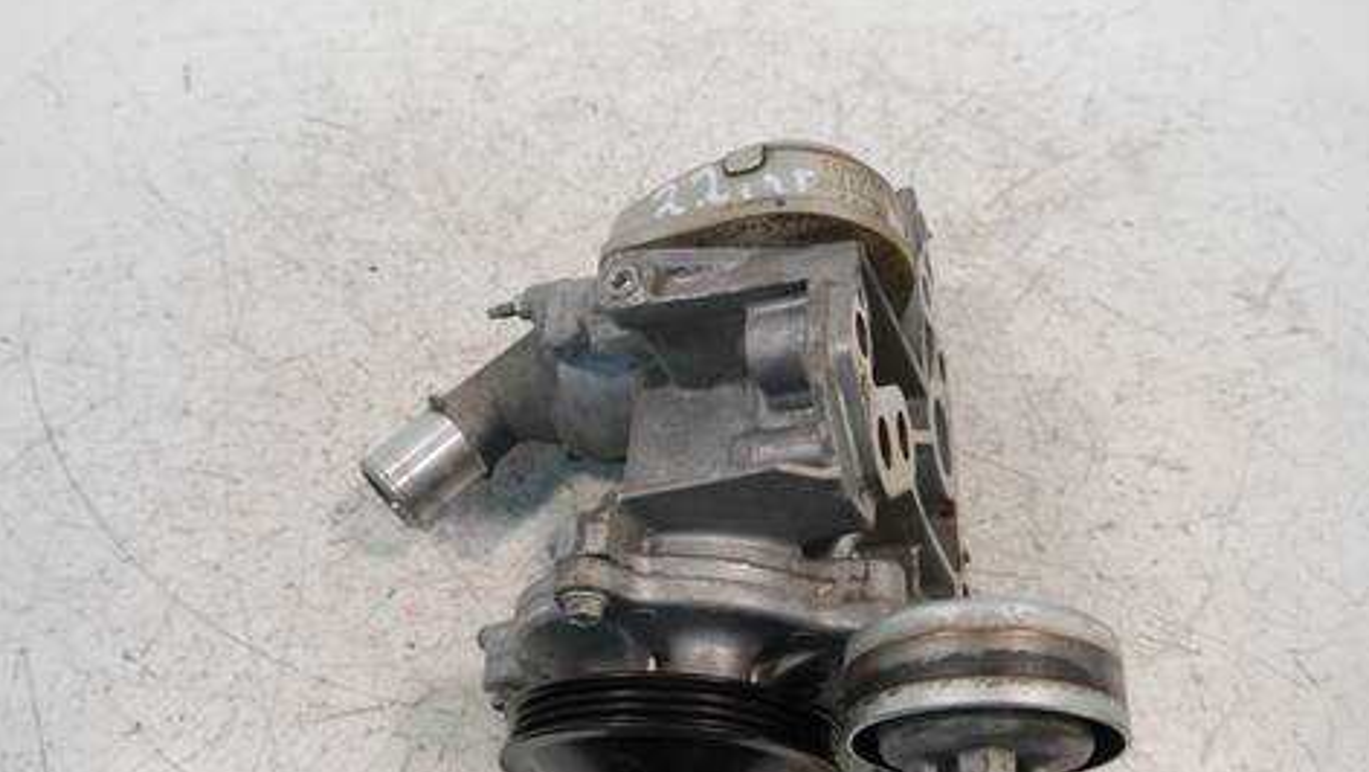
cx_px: 693
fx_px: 1126
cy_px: 412
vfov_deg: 37.8
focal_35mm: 31
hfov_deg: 62.6
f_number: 3.5
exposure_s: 1/125
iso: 800
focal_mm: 14
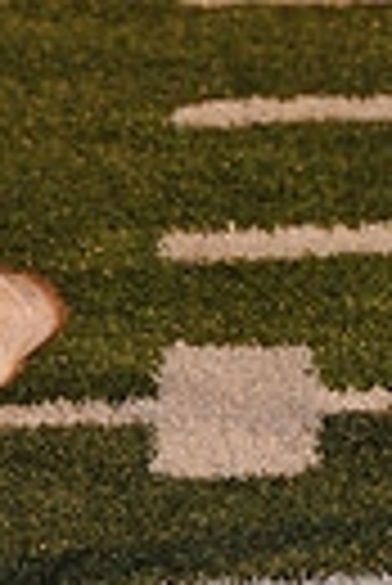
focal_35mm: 689
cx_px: 761
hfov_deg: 2.0
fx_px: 11223
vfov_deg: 3.0
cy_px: -648
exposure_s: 1/160
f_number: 7.1
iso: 1600
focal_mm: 155
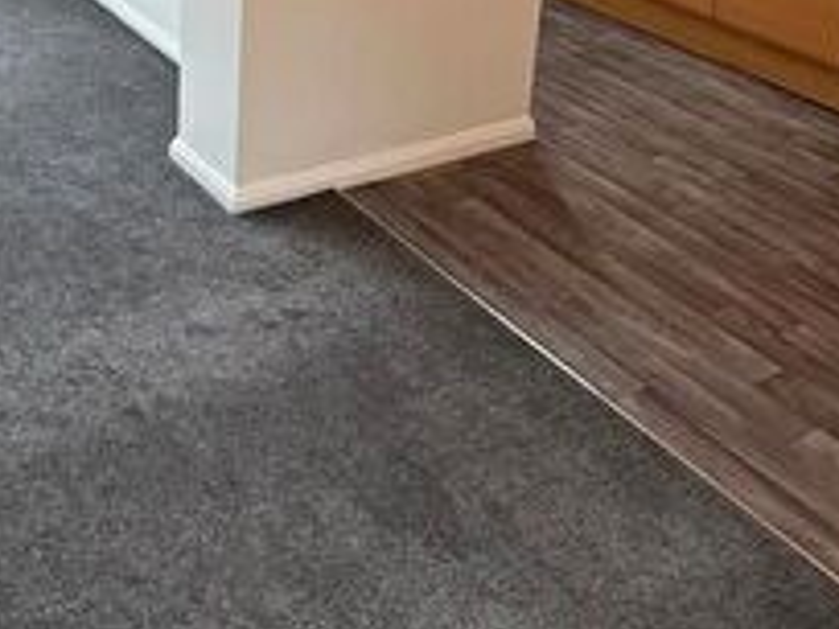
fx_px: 1163
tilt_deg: -16.1
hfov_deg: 39.2
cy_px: -51
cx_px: 284
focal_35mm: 48
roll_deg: -2.6
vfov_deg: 27.8
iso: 250
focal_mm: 2.22
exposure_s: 1/100
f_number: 2.2
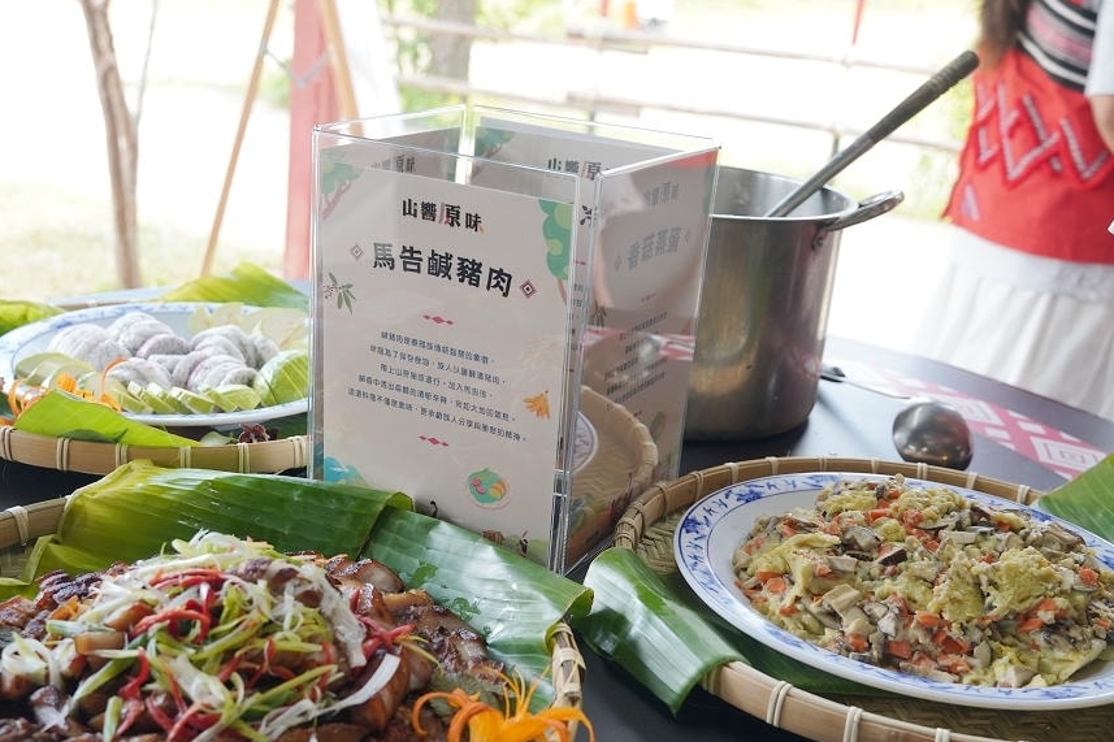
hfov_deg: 46.4
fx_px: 1299
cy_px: 454
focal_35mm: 42
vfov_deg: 31.8
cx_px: 542
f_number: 4
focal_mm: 30
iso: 320
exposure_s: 1/60
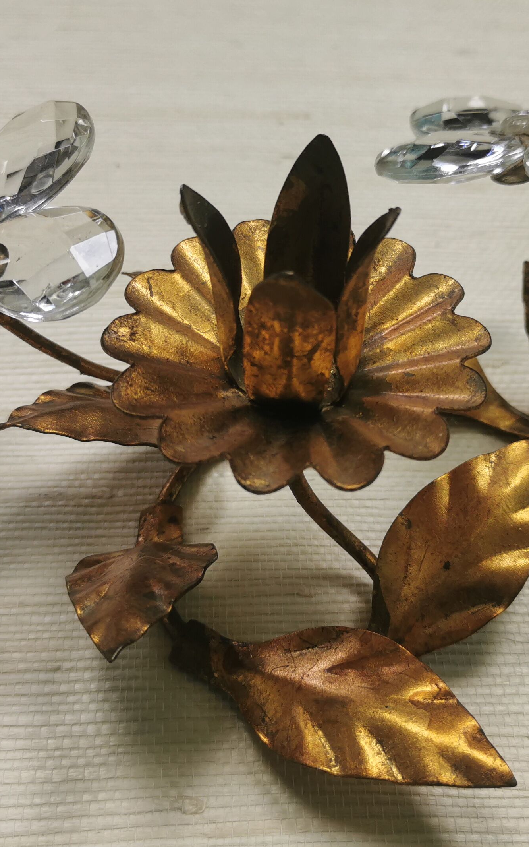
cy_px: 396
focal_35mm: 49
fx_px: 1130
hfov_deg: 26.3
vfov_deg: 41.0
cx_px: 295
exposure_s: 1/100
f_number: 1.8
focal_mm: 5.58
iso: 80
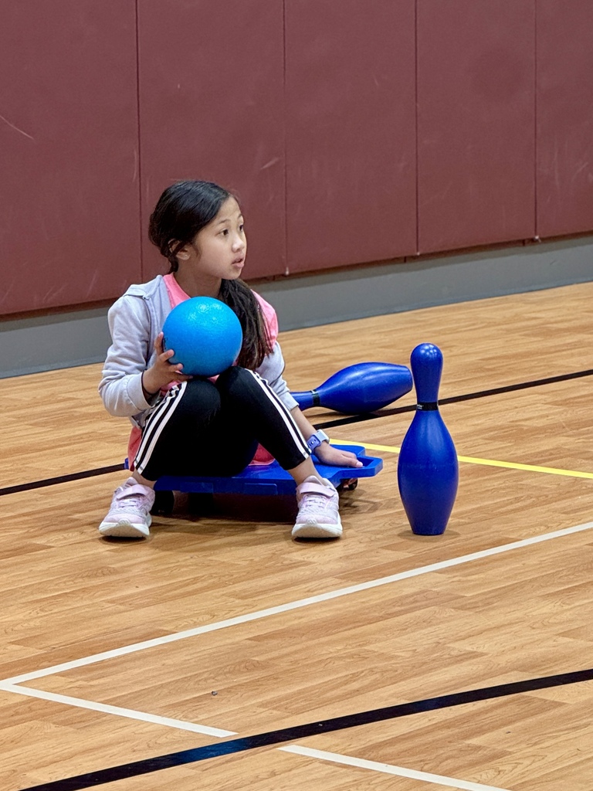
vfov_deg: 25.3
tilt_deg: -9.2
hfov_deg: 19.1
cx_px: 296
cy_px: 396
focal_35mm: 77
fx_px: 1759
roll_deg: +1.0
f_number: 2.8
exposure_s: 1/60
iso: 250
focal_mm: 9
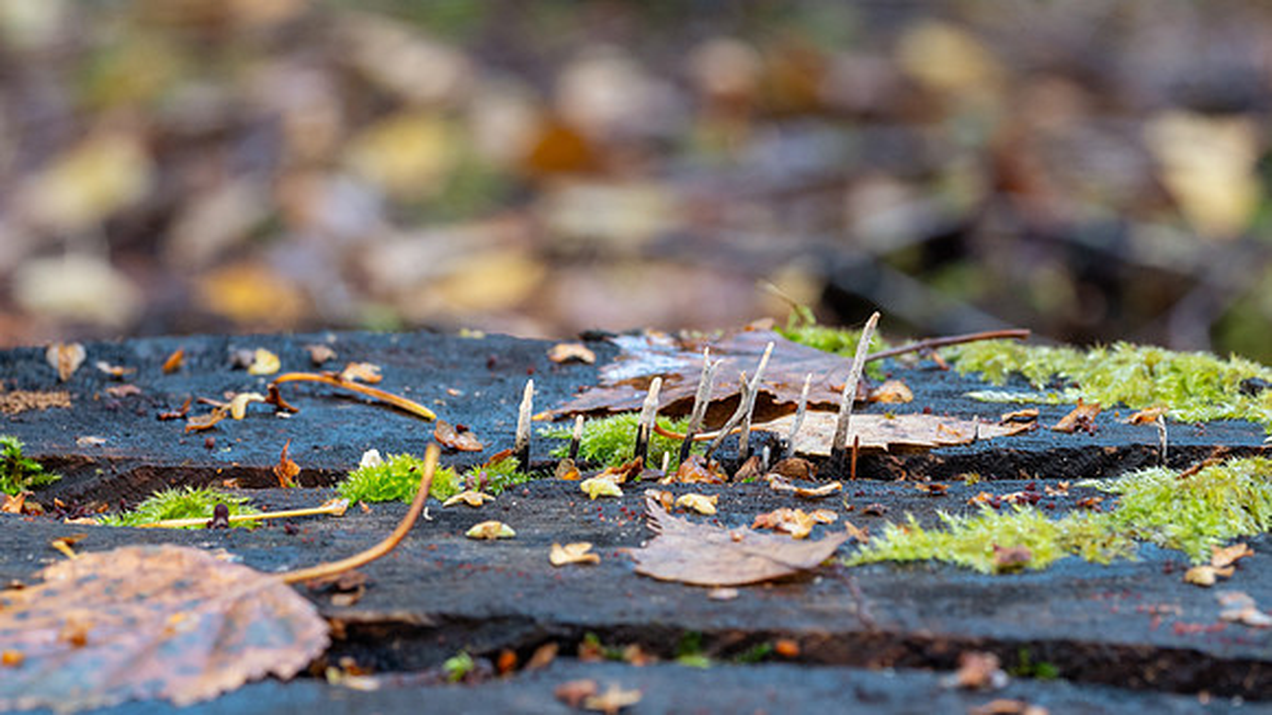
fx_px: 5241
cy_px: 158
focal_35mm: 155
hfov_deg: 13.8
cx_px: 756
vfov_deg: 7.8
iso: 200
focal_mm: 60
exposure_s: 1/3
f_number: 7.1
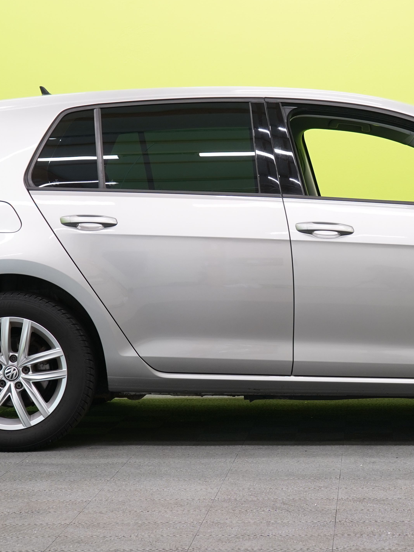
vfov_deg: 19.4
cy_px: 224
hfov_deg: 14.5
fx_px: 1611
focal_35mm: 101
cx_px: 364
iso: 400
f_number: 5
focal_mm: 50
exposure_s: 1/25
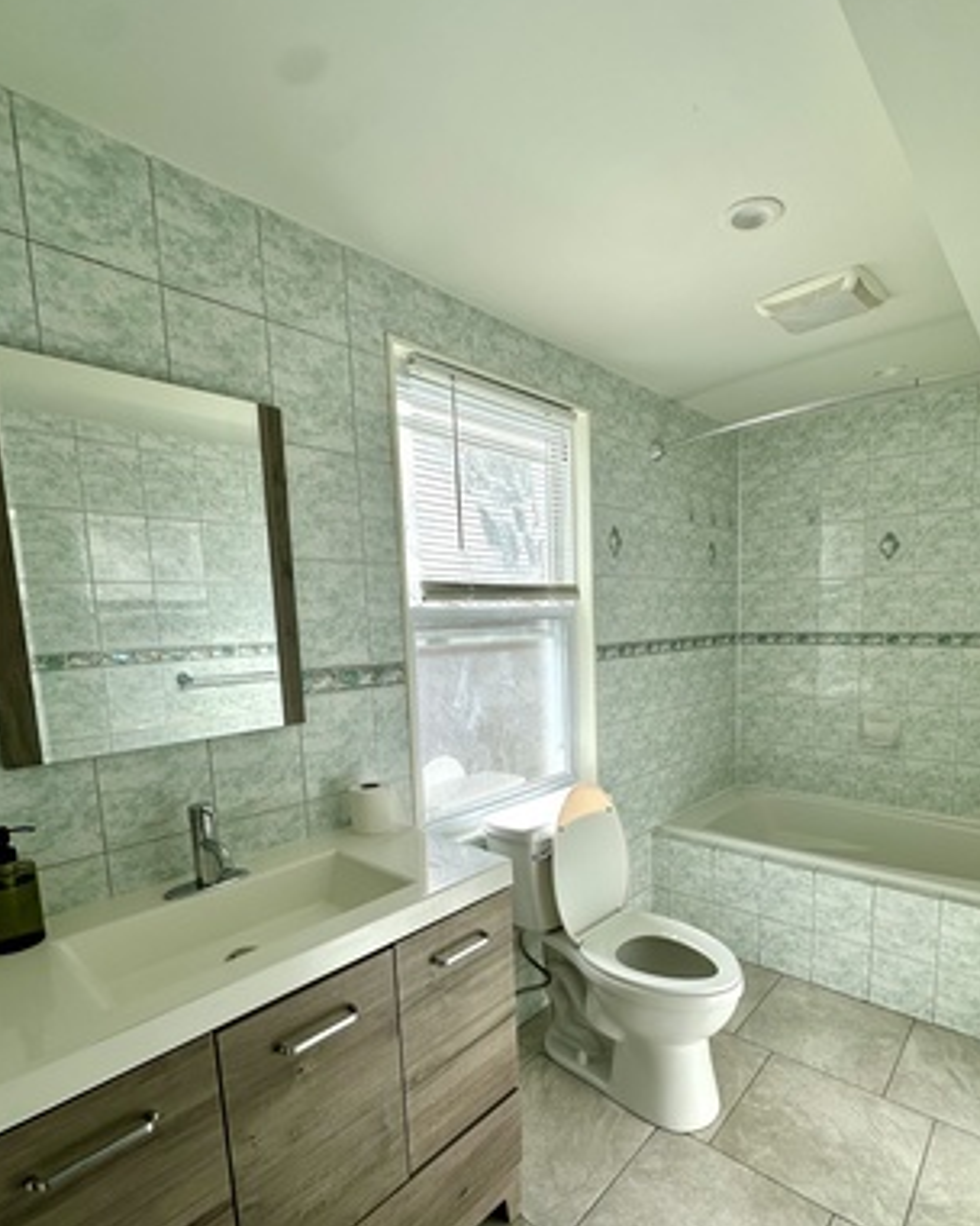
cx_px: 563
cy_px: 703
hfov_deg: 73.4
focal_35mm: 18
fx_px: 653
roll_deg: +0.9
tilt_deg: -8.9
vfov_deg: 85.8
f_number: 2.2
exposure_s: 1/477
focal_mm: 2.22
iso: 40
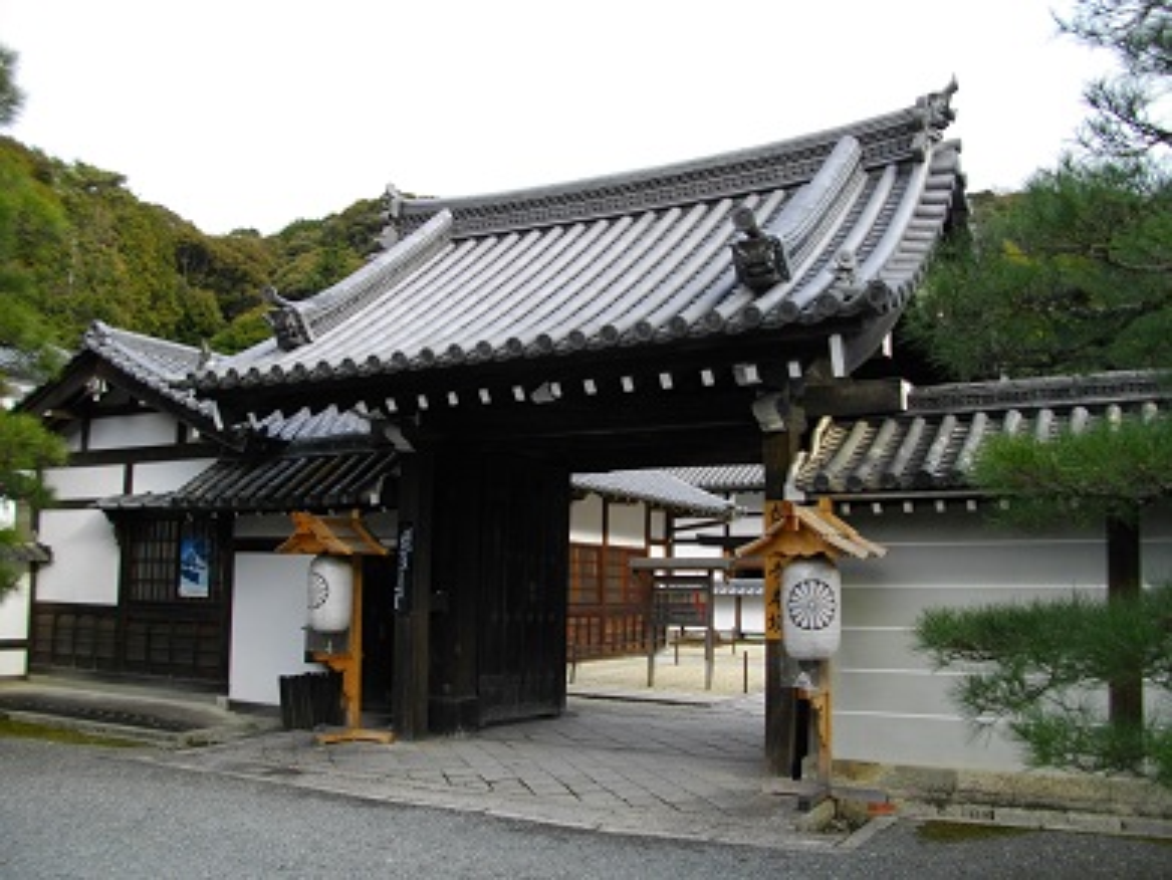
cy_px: 440
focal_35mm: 32
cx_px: 586
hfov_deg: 56.8
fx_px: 1084
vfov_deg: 44.2
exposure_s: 1/320
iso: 100
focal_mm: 5.7
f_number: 2.9
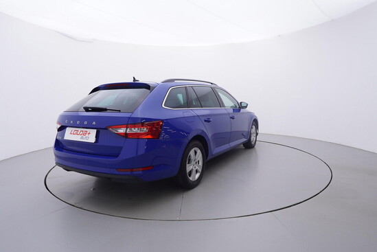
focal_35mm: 22
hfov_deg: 77.3
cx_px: 188
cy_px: 126
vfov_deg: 56.2
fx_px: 236
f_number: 5
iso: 200
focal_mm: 15
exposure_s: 1/80
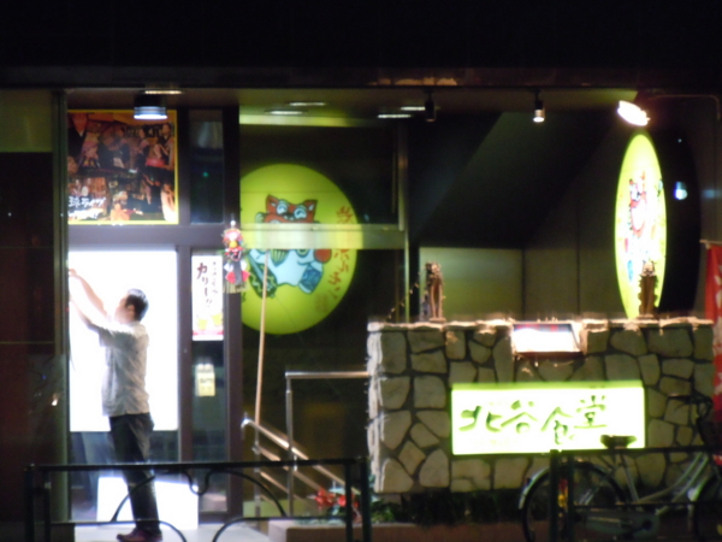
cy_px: 271
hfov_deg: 11.4
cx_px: 361
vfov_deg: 8.5
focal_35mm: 174
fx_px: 3629
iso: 800
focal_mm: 31.4
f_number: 4.6
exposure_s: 1/8
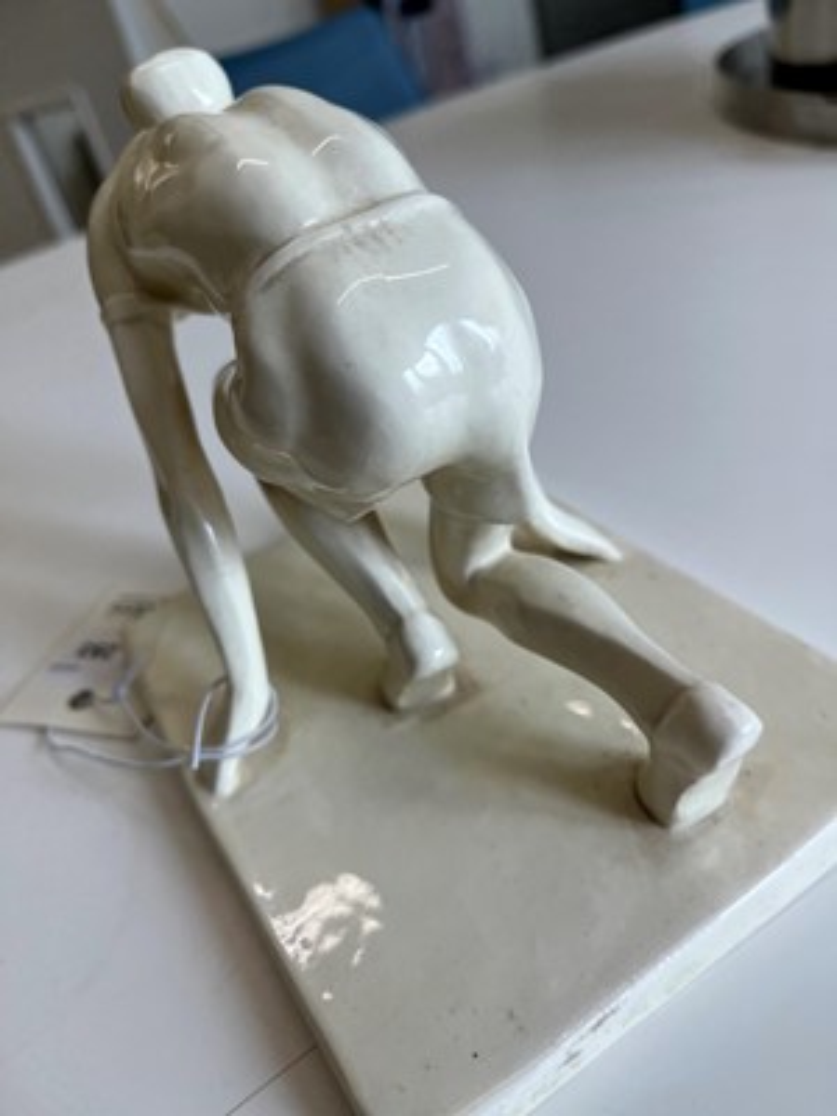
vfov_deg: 67.3
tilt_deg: -36.0
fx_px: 838
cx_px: 418
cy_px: 558
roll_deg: +16.5
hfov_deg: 53.1
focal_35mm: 26
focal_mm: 5.1
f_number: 1.6
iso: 40
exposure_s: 1/100
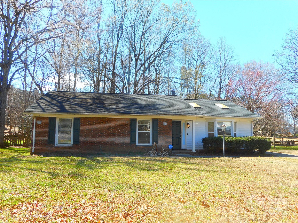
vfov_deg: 54.9
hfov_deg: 69.4
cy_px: 112
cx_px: 149
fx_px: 215
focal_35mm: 25
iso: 80
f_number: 3.7
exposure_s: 1/200
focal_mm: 4.5
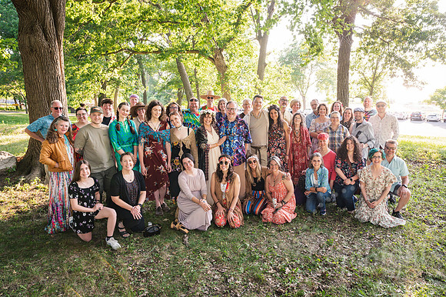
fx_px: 322
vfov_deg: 49.5
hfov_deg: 69.4
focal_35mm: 26
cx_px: 223
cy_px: 148
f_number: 5.6
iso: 800
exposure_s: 1/250
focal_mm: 26
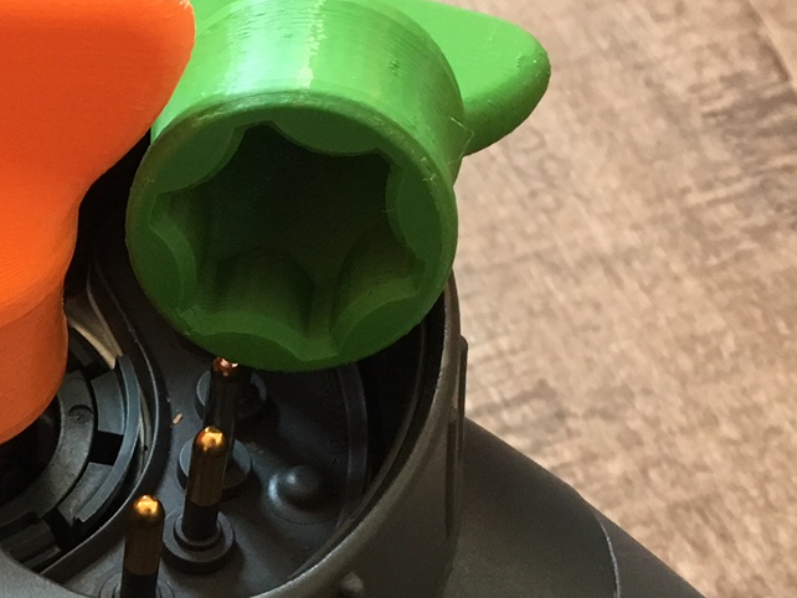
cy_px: 644
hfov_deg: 20.7
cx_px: -40
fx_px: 2096
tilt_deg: -55.4
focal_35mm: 91
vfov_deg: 15.8
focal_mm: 4.15
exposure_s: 1/33
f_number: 2.2
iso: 125
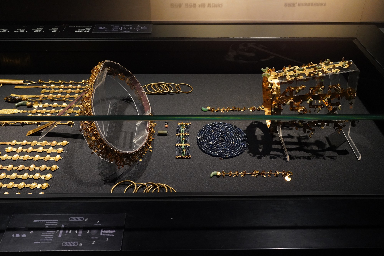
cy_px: 128
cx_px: 192
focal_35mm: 37
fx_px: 395
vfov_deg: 36.0
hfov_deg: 51.9
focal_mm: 37
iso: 6400
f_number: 6.3
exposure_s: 1/100
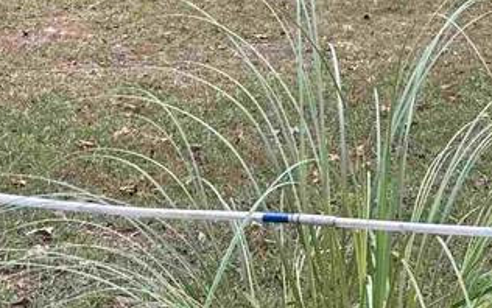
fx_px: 1382
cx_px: 640
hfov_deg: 18.7
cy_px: -238
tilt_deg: -1.7
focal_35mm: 103
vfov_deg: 11.8
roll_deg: -2.2
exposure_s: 1/331
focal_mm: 6.76
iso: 80
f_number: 1.78
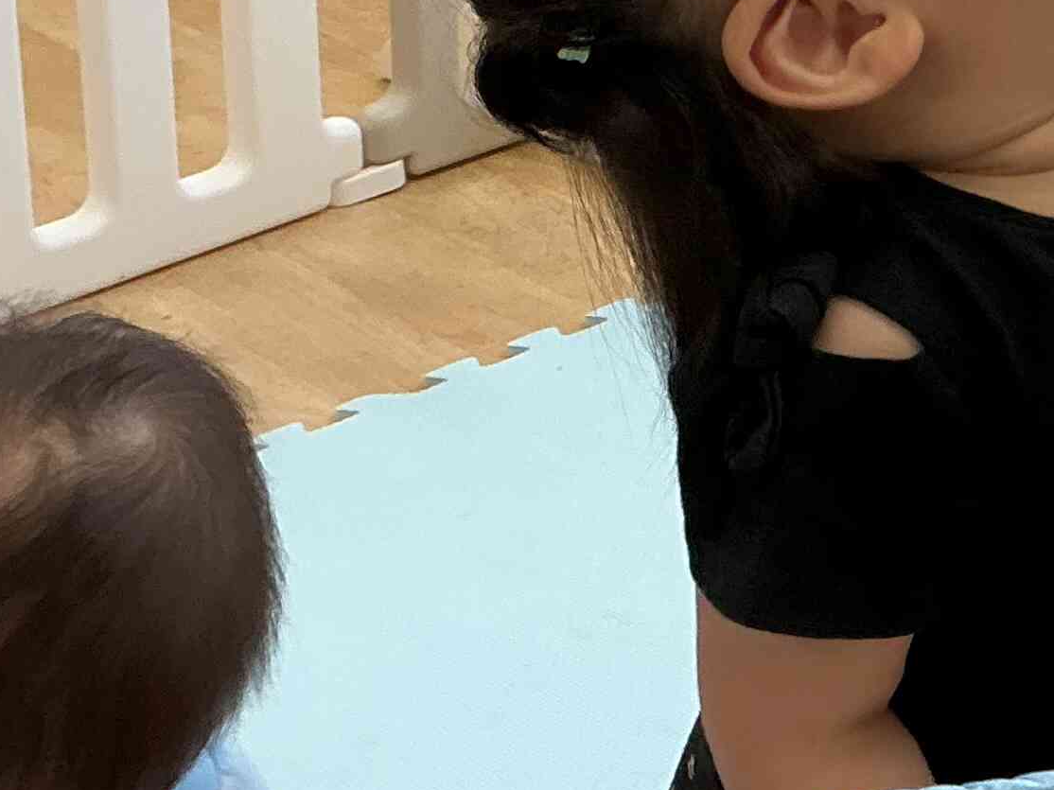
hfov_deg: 17.6
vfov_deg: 13.9
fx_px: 3196
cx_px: 1342
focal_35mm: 105
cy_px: -8
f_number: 1.8
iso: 40
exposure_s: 1/120
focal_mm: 3
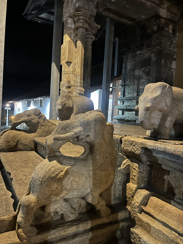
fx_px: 190
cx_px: 88
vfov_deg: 65.3
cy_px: 121
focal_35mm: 27
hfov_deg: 51.3
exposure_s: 1/9
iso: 800
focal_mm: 5.1
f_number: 1.6
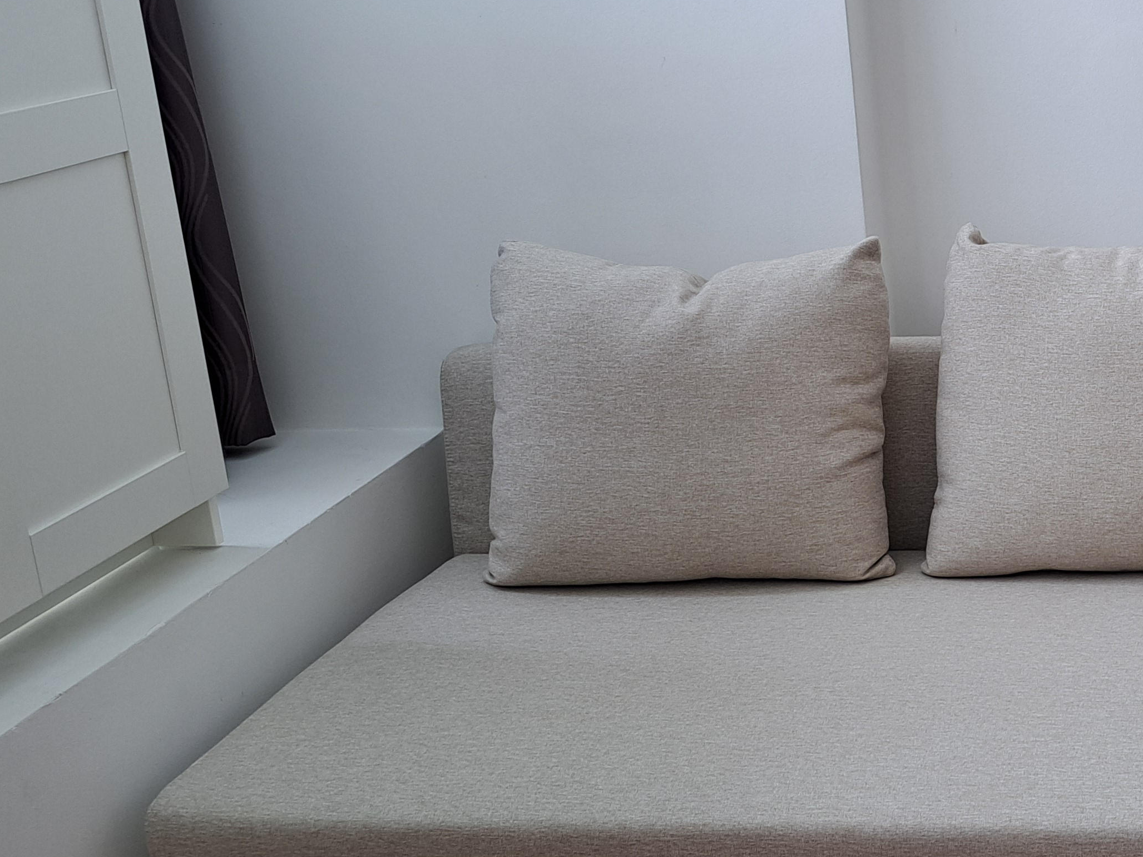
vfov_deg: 27.0
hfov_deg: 33.4
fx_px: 1783
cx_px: 1062
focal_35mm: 54
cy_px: 378
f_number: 1.8
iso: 50
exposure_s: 1/50
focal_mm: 5.23
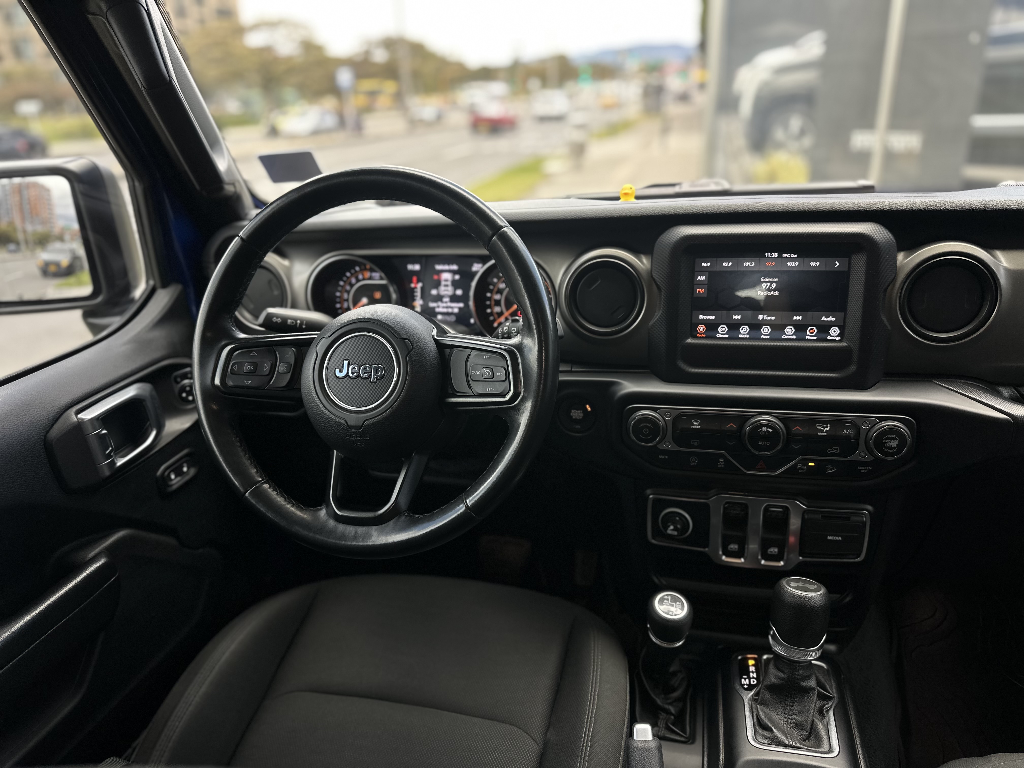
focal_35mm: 24
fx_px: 710
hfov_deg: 71.6
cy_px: 384
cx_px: 512
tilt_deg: -21.8
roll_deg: +1.6
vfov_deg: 56.8
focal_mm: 6.86
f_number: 1.78
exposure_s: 1/121
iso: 64
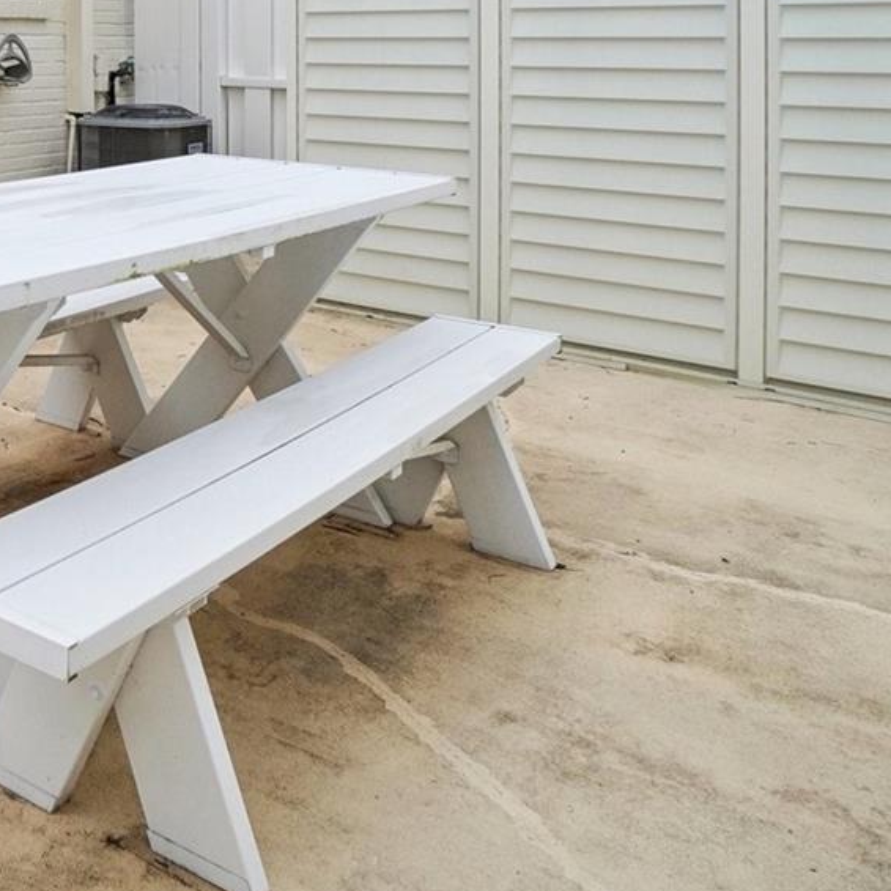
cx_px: -66
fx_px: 1048
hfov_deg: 38.8
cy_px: 66
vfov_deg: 41.8
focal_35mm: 36
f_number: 8
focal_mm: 10
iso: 400
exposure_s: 1/800
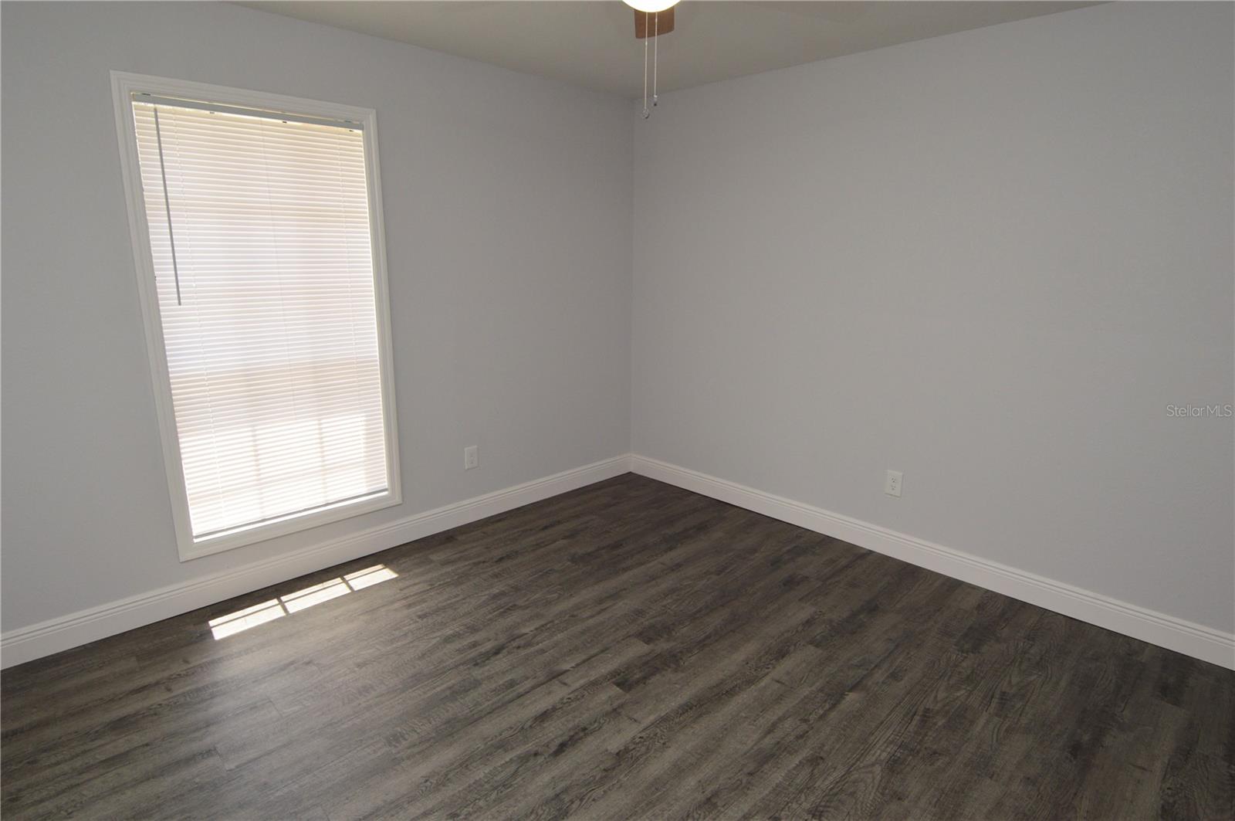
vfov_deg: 67.3
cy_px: 410
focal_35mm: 18
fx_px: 617
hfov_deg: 90.1
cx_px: 618
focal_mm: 12
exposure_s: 1/125
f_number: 5.6
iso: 400
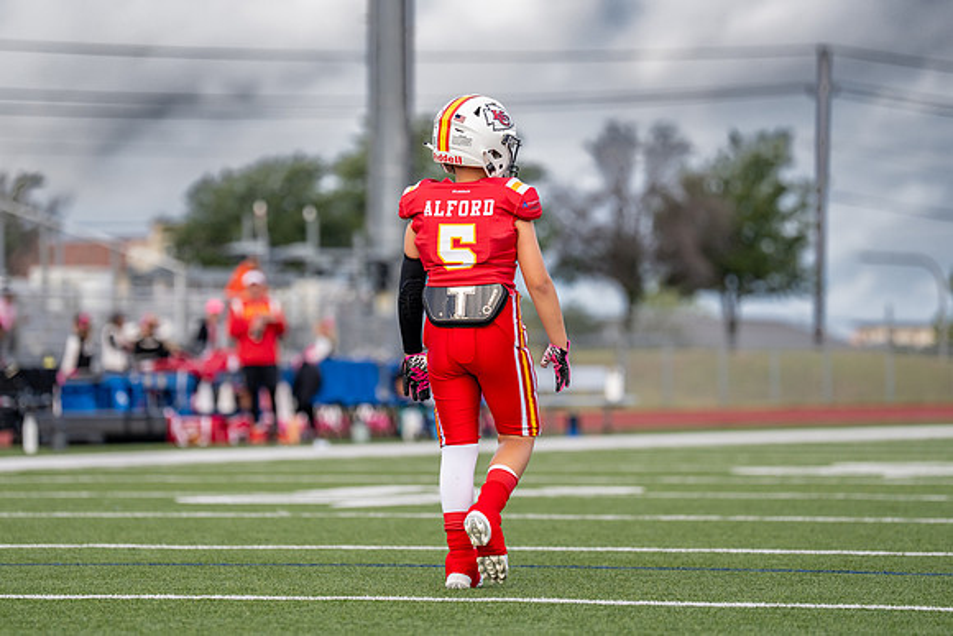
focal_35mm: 210
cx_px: 404
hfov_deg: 9.8
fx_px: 5560
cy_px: 327
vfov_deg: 6.5
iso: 400
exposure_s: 1/2500
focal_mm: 160
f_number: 2.8
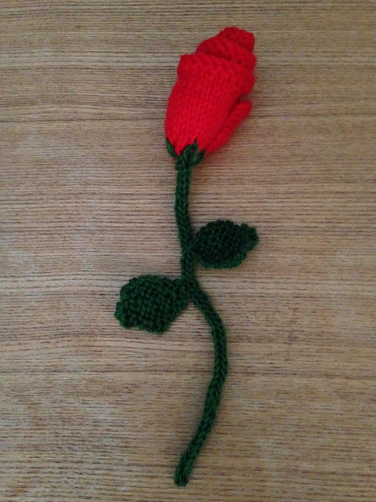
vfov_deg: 55.4
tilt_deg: -79.6
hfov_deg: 42.9
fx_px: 478
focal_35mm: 33
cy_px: 251
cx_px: 188
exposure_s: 1/15
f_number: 2.4
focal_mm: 4.12
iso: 800
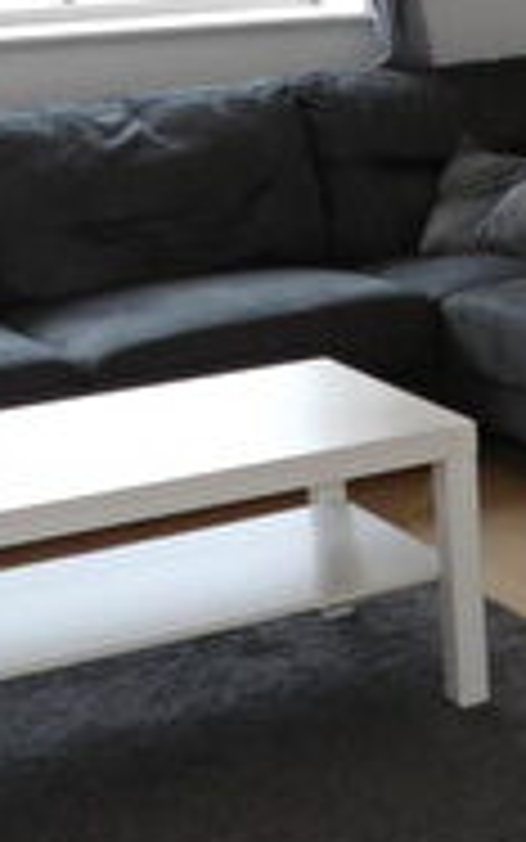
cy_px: 286
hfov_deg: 13.2
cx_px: 742
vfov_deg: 21.8
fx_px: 2177
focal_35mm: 95
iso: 153
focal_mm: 4.3
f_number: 4.1
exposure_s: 1/30
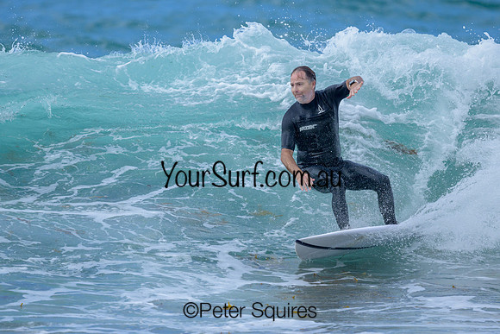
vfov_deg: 1.4
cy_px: 150
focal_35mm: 965
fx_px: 13405
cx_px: 254
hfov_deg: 2.1
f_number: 6.3
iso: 360
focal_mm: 800
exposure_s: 1/2000
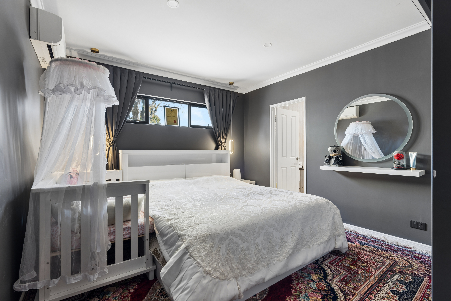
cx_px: 226
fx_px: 200
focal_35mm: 16
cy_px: 150
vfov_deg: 73.7
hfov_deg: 96.7
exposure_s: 1/2.5
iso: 320
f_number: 8
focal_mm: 16
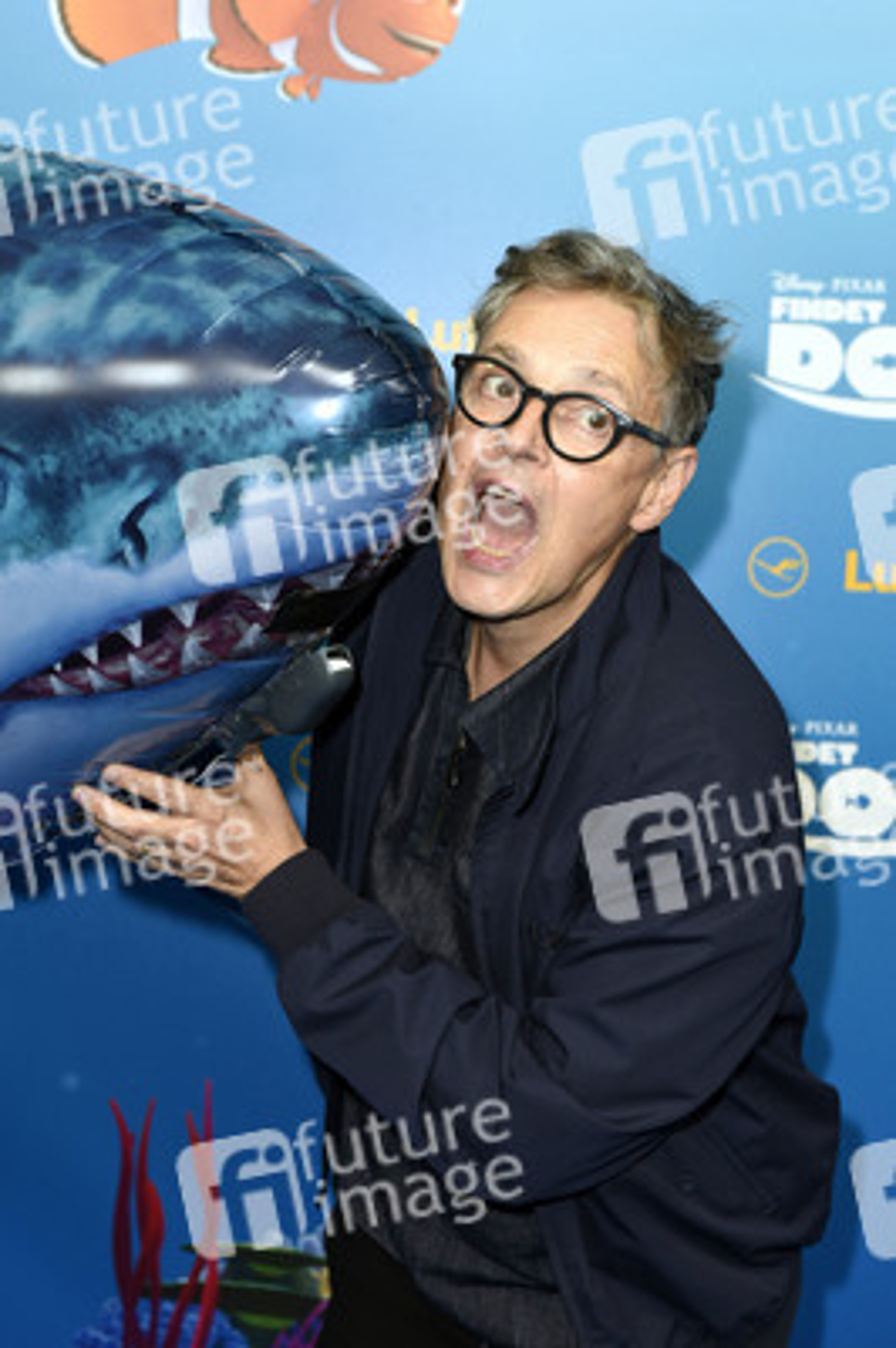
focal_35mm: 62
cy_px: 674
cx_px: 448
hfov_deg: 21.9
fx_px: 2319
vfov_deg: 32.4
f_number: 5.6
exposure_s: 1/250
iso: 640
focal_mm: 62
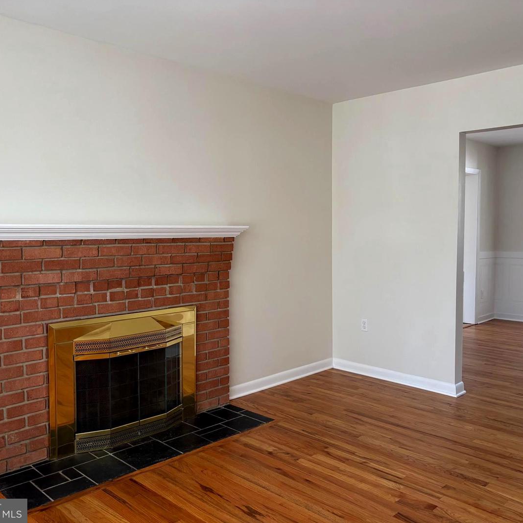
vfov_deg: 52.5
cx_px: 294
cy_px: 262
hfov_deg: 52.4
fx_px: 530
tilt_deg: -3.8
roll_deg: +0.6
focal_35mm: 31
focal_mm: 5.96
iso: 160
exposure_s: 1/60
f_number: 1.6
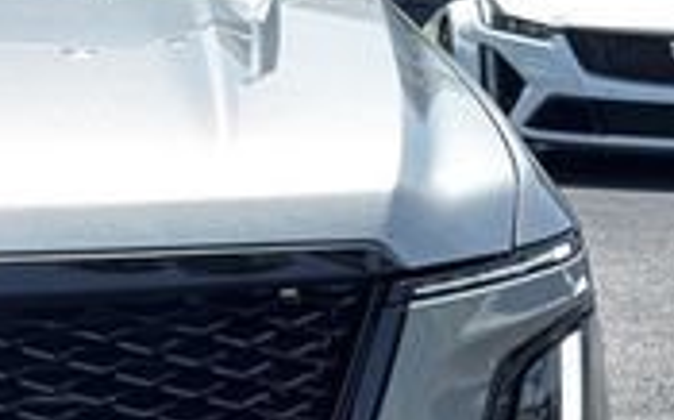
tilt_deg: -10.8
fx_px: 2496
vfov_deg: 9.6
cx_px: -162
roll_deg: -1.7
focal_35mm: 136
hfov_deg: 14.8
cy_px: 312
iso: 100
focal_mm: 6.76
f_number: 1.78
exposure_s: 1/867
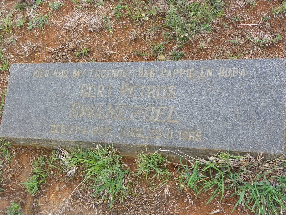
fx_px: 397
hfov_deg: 39.7
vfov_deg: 30.3
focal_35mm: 48
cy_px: 108
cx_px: 143
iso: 64
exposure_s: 1/200
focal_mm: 8.5
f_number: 3.2
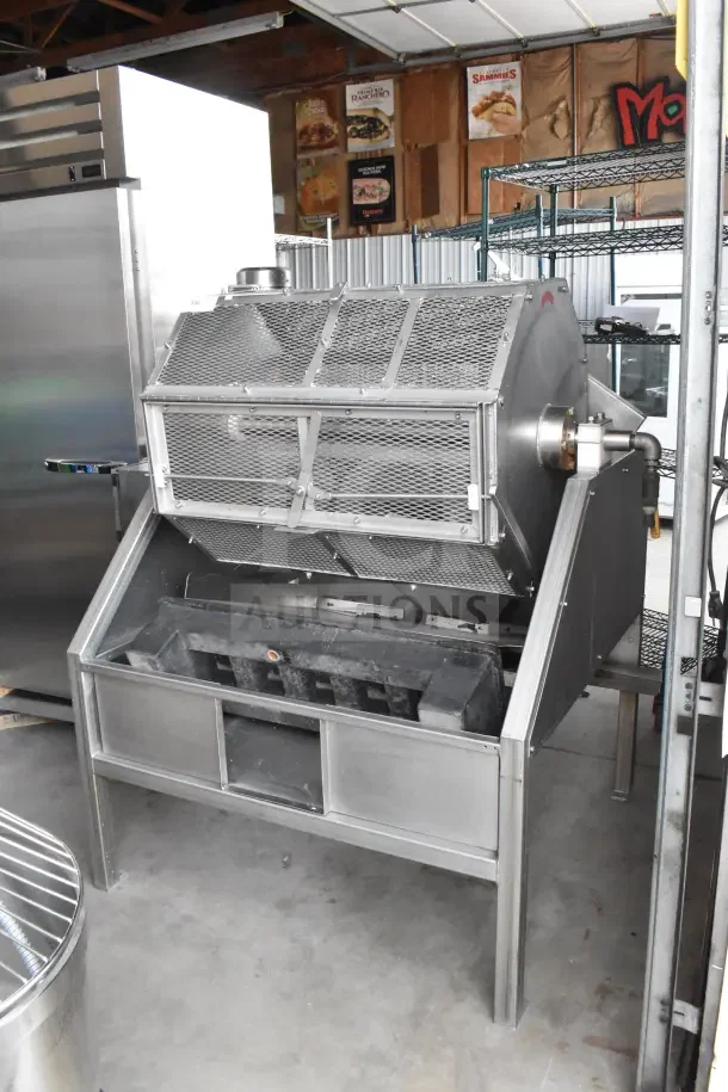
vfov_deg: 61.9
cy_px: 546
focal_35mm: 30
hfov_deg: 43.6
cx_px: 364
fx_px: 910
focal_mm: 20
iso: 6400
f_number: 10
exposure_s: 1/400
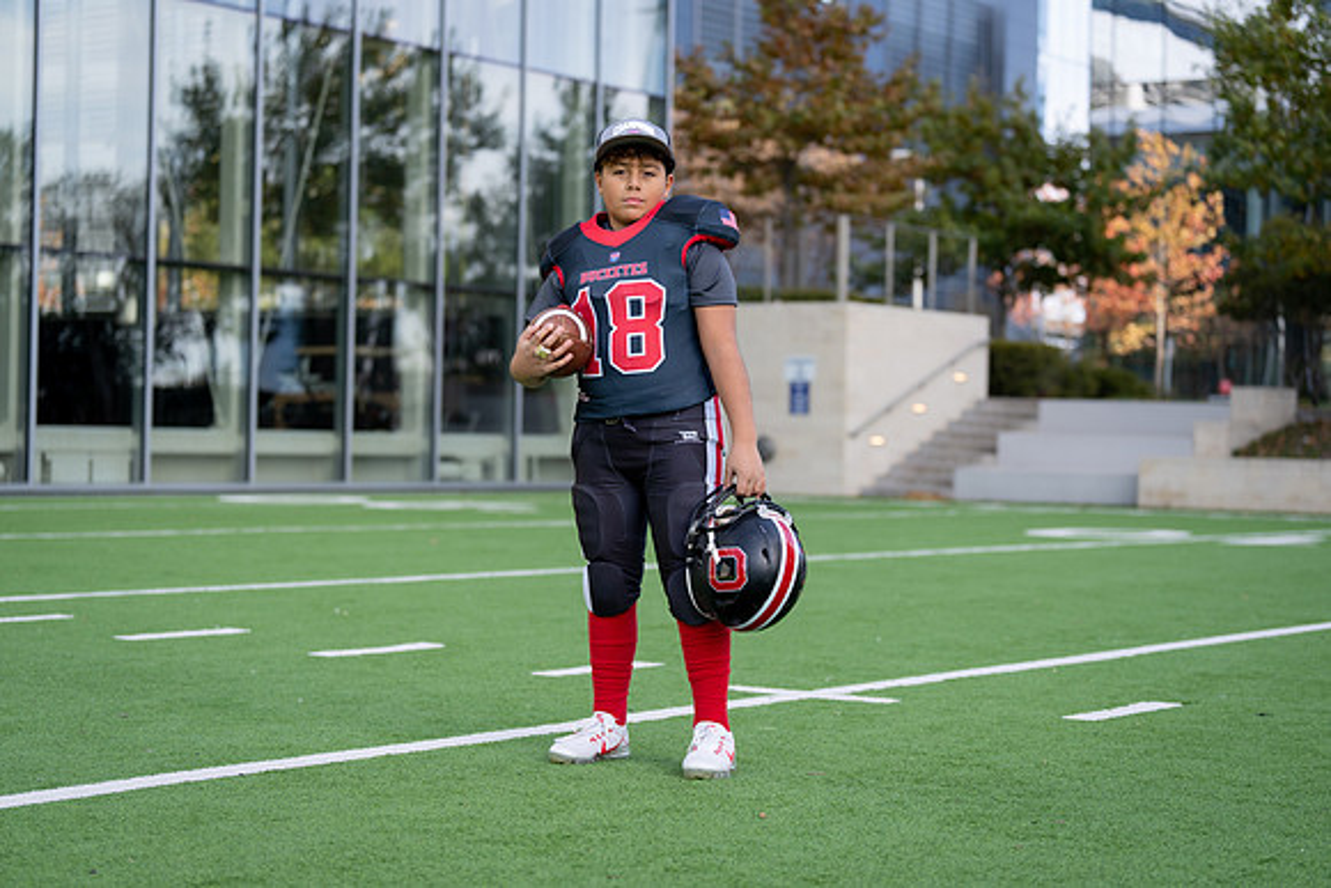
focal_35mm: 70
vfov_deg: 19.5
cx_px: 666
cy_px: 444
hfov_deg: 28.8
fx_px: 2589
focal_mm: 70
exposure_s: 1/400
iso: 100
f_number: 2.8
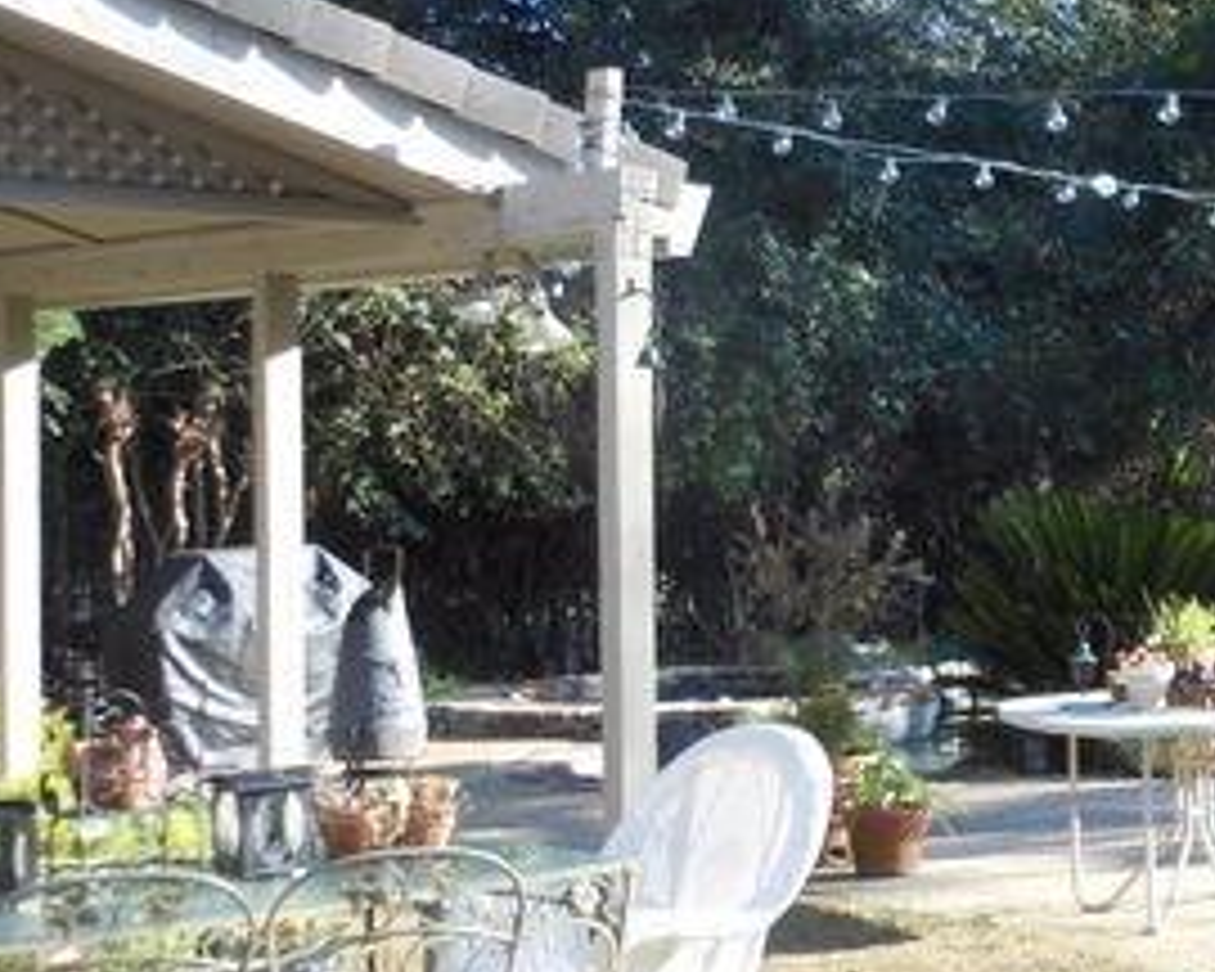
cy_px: 468
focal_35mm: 81
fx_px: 2913
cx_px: 1724
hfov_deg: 20.7
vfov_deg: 18.9
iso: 80
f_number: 3.7
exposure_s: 1/125
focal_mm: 5
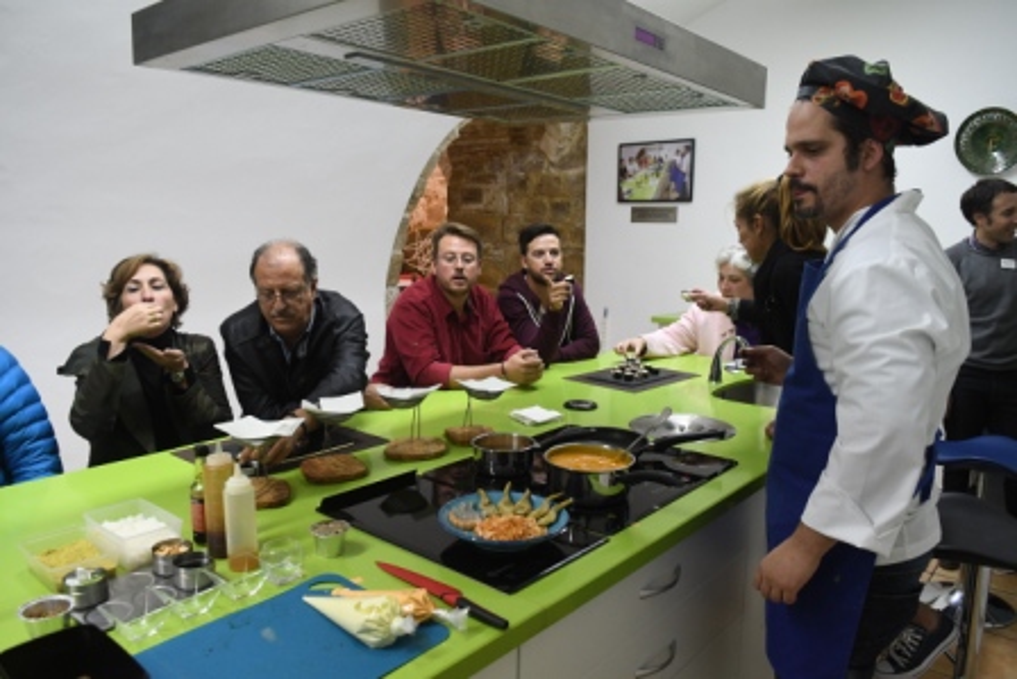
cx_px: 508
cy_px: 340
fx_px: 721
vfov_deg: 50.4
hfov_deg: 70.4
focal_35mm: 26
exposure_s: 1/80
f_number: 4
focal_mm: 17
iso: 1250
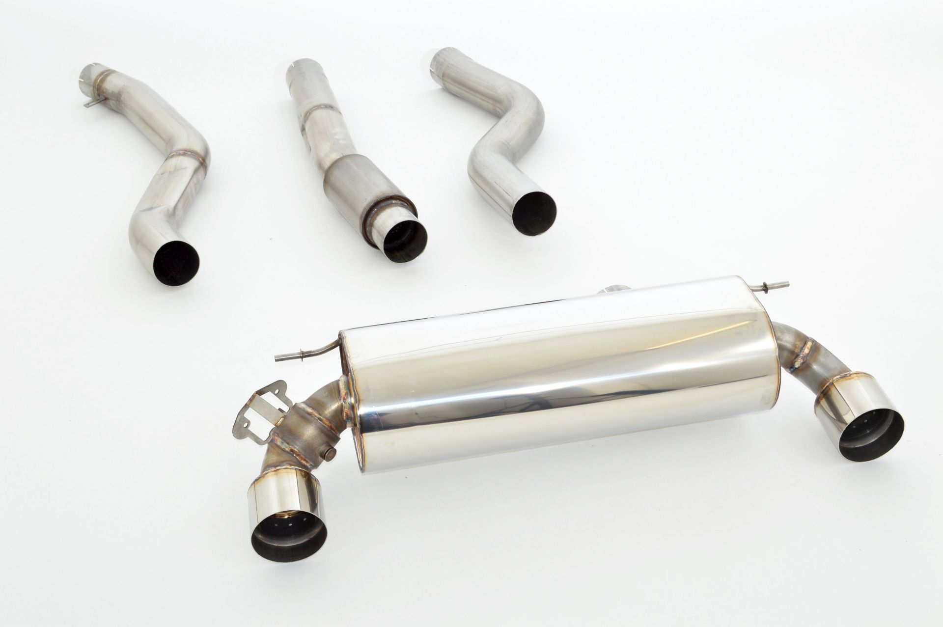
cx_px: 472
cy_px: 314
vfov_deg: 26.4
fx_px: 1335
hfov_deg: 38.9
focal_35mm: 51
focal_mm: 34
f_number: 10
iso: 200
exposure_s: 1/160
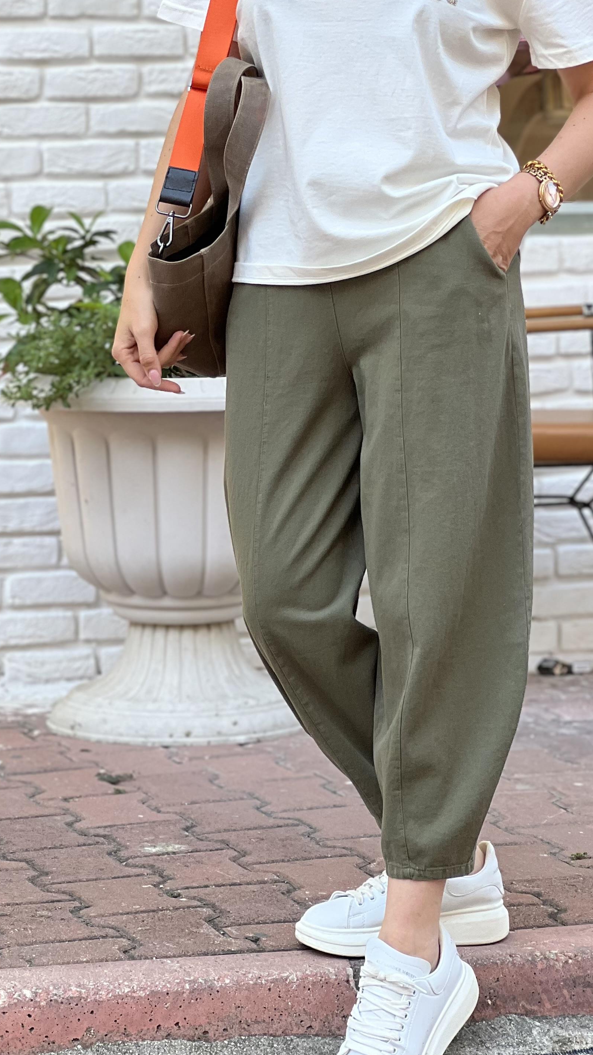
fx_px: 3326
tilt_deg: -1.8
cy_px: 359
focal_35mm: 119
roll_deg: +0.1
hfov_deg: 10.2
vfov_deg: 18.0
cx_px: 372
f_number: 2.8
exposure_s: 1/121
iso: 40
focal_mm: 9
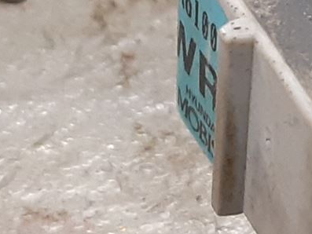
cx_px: 447
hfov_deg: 13.9
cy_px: 13
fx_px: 1208
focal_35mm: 134
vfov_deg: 11.0
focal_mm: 3.93
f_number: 1.7
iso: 160
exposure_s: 1/50
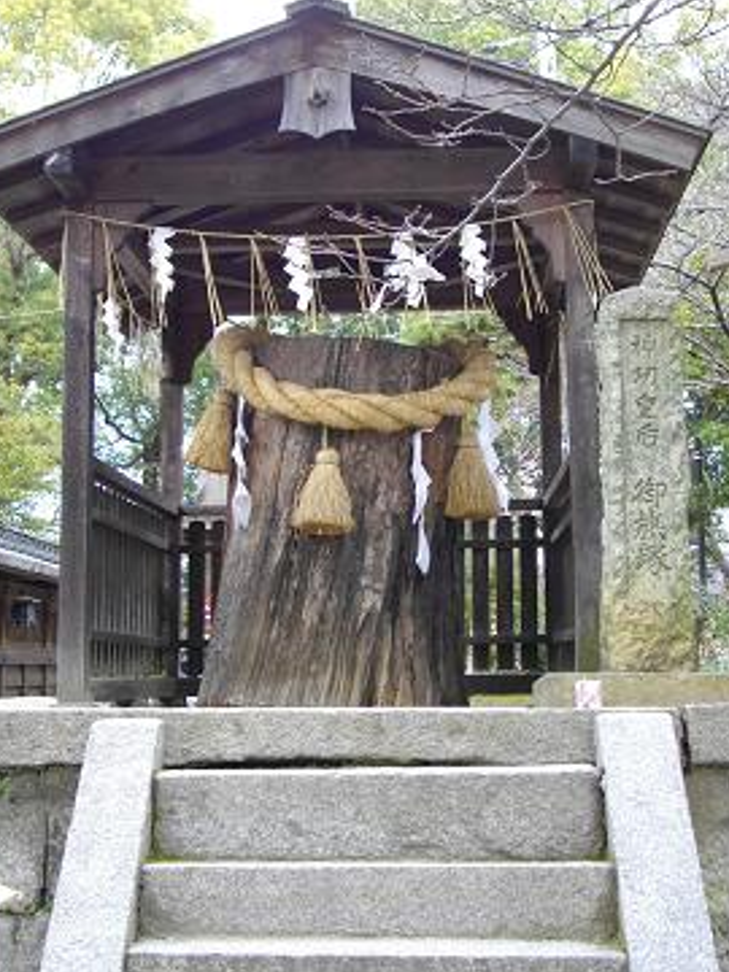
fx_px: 1516
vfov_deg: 35.5
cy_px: 471
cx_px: 362
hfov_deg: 27.0
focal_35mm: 54
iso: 200
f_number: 3.6
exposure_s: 1/100
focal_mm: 8.8
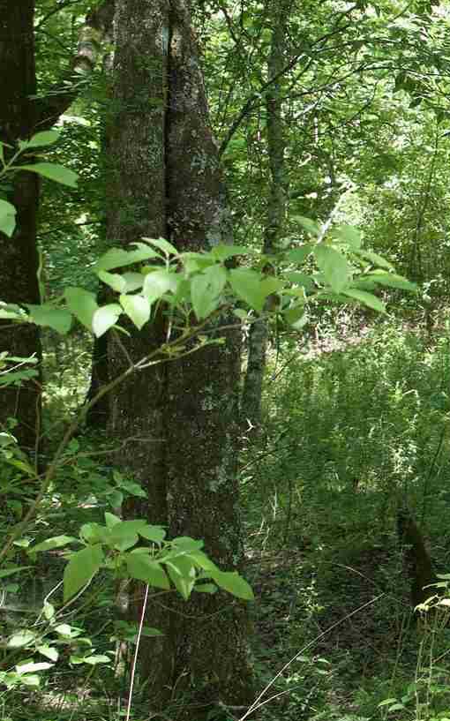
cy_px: 41
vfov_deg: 21.9
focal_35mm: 92
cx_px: 1179
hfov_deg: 11.2
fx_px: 1807
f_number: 4
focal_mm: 24
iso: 400
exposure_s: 1/160
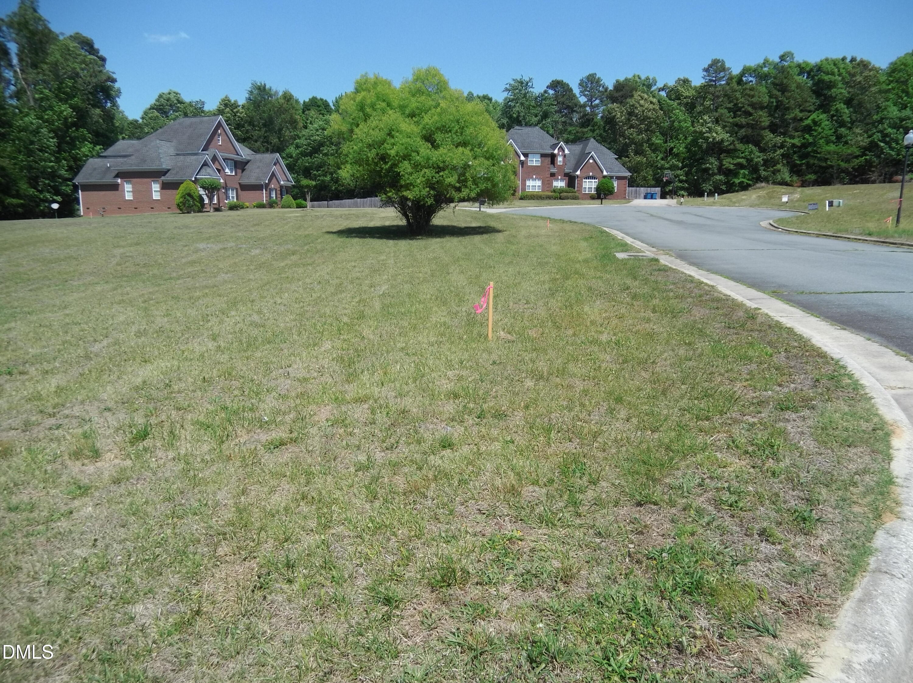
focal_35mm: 25
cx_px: 456
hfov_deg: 69.4
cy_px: 342
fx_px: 659
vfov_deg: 54.8
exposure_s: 1/1250
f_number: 3.5
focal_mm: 4.5
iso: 100
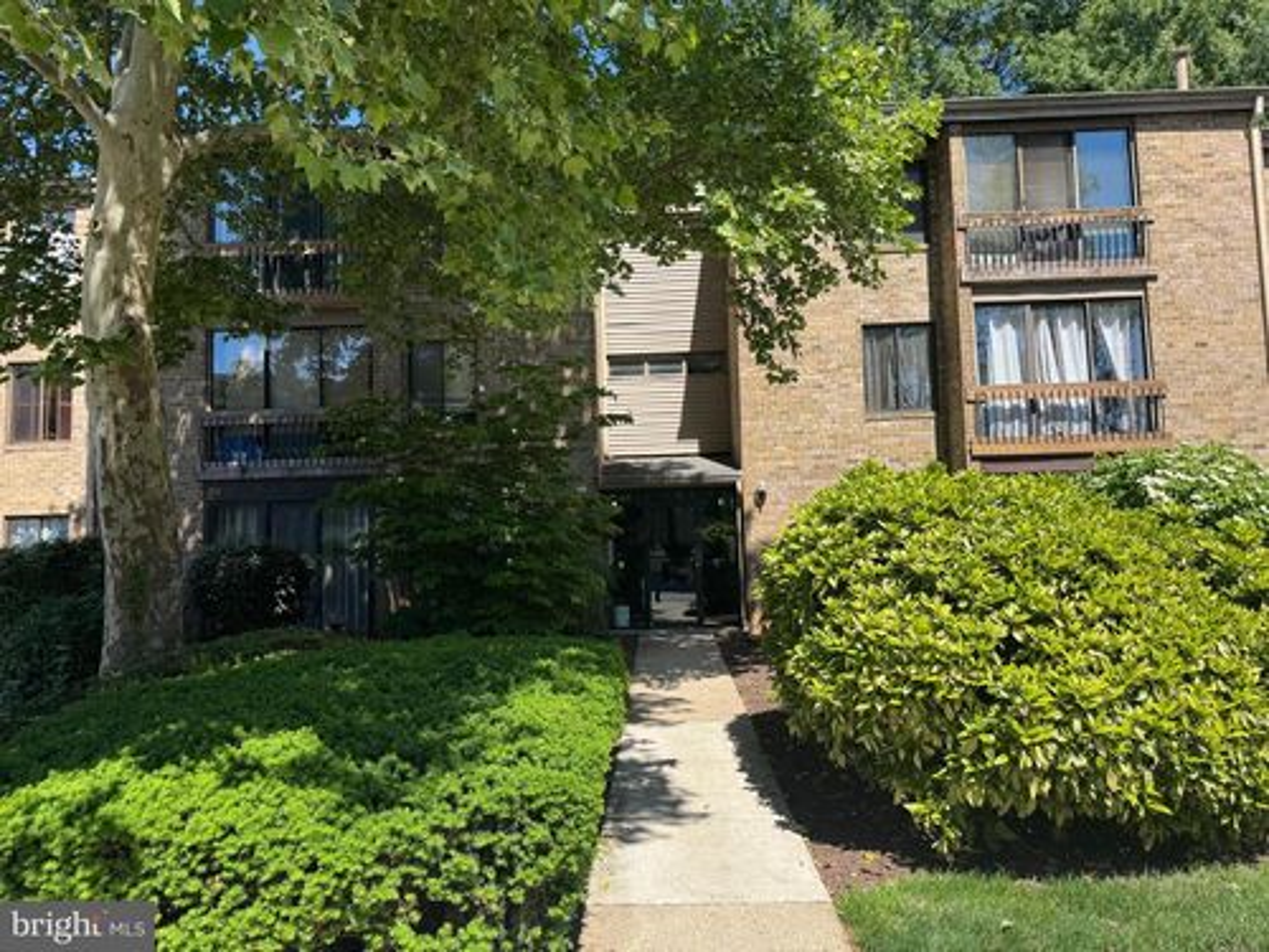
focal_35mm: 24
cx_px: 634
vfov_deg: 56.8
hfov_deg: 71.6
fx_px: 880
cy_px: 476
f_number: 1.78
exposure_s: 1/2174
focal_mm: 6.76
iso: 80
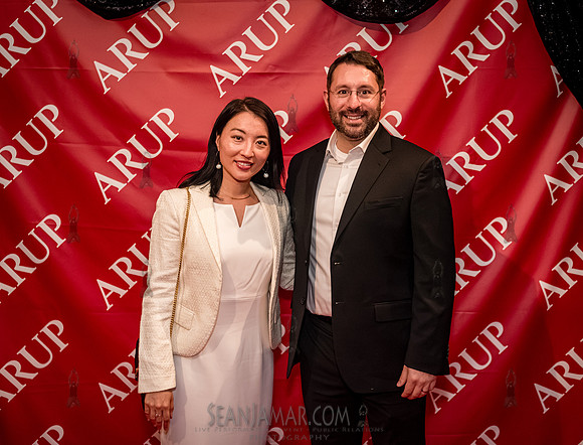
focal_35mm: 44
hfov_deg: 42.6
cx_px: 299
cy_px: 188
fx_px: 748
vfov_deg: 33.0
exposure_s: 1/250
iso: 8000
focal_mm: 35
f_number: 3.2
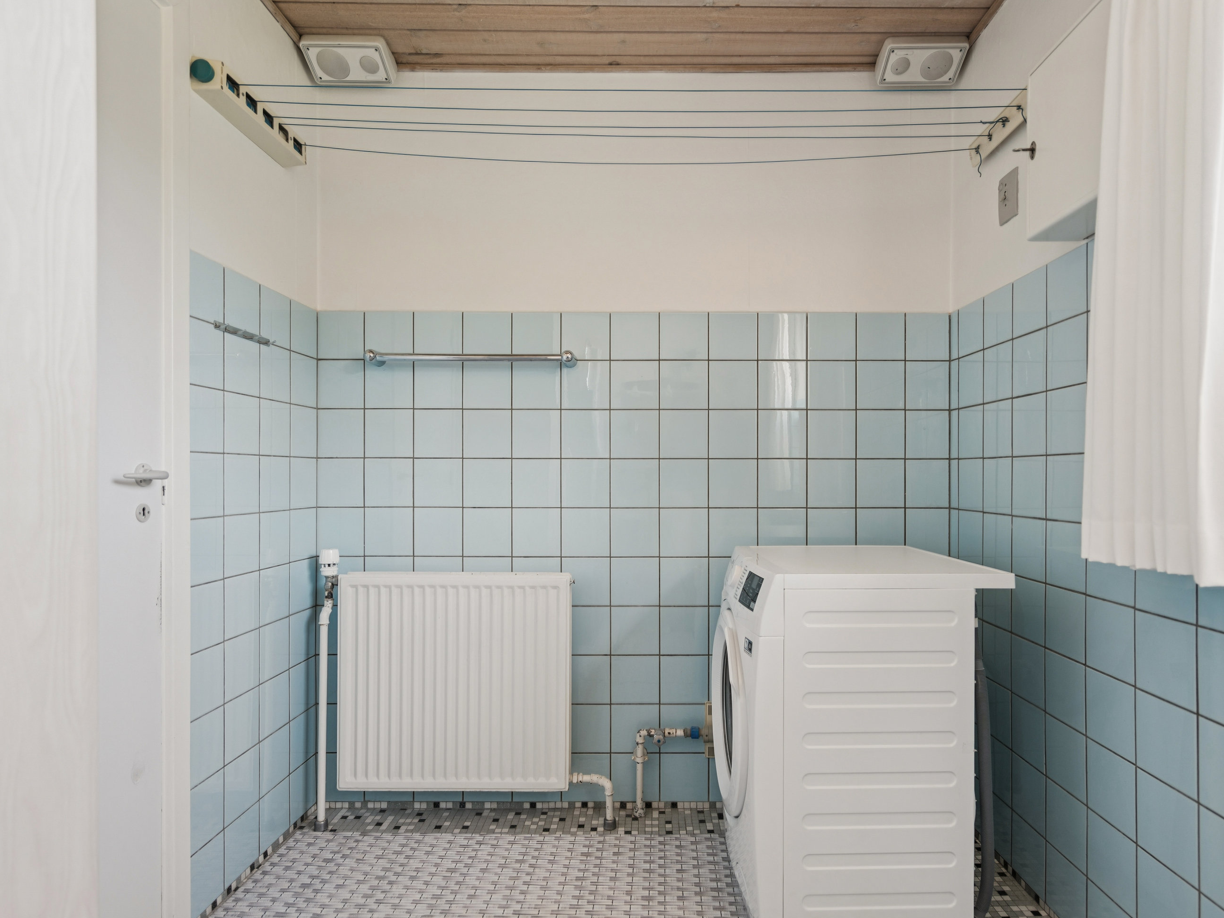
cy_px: 473
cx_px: 661
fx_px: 672
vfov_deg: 68.7
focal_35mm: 19
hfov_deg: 84.5
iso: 400
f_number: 4
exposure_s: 1/160
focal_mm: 17
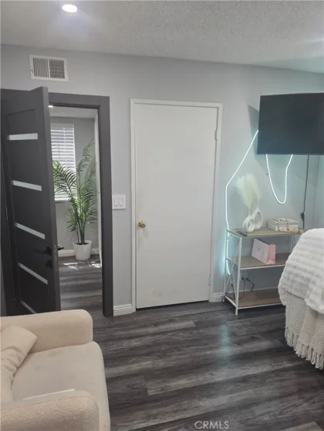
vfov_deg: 73.9
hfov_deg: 58.9
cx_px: 162
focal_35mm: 23
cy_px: 216
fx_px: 287
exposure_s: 1/120
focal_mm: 6.3
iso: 125
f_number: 1.7
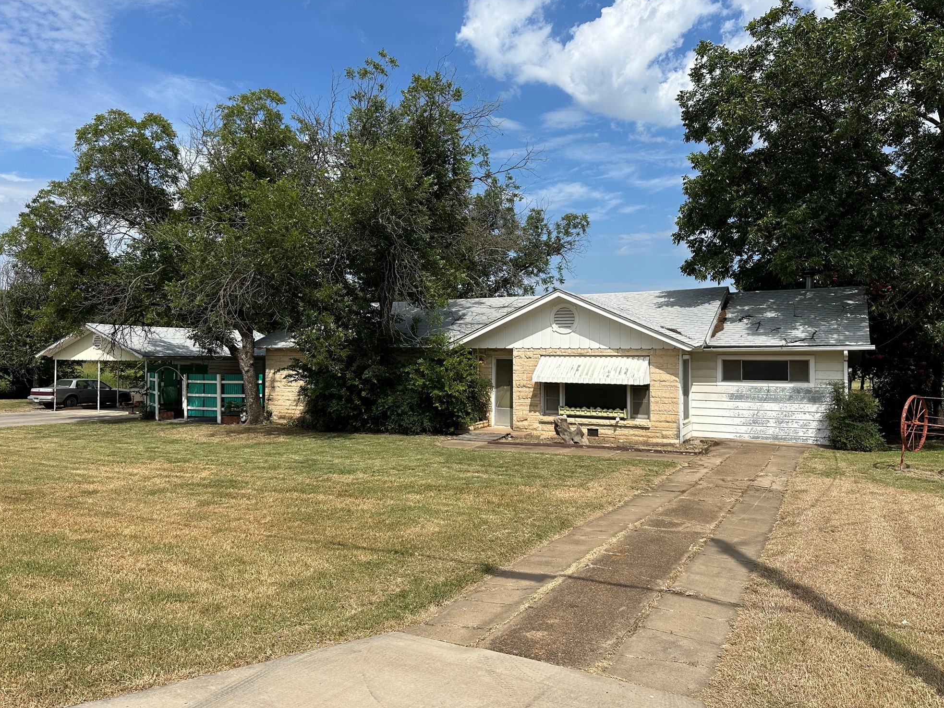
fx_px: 682
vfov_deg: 54.9
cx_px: 480
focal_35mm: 25
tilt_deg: +0.7
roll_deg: -0.6
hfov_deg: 69.4
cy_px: 348
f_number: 1.78
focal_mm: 6.86
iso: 80
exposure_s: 1/6211
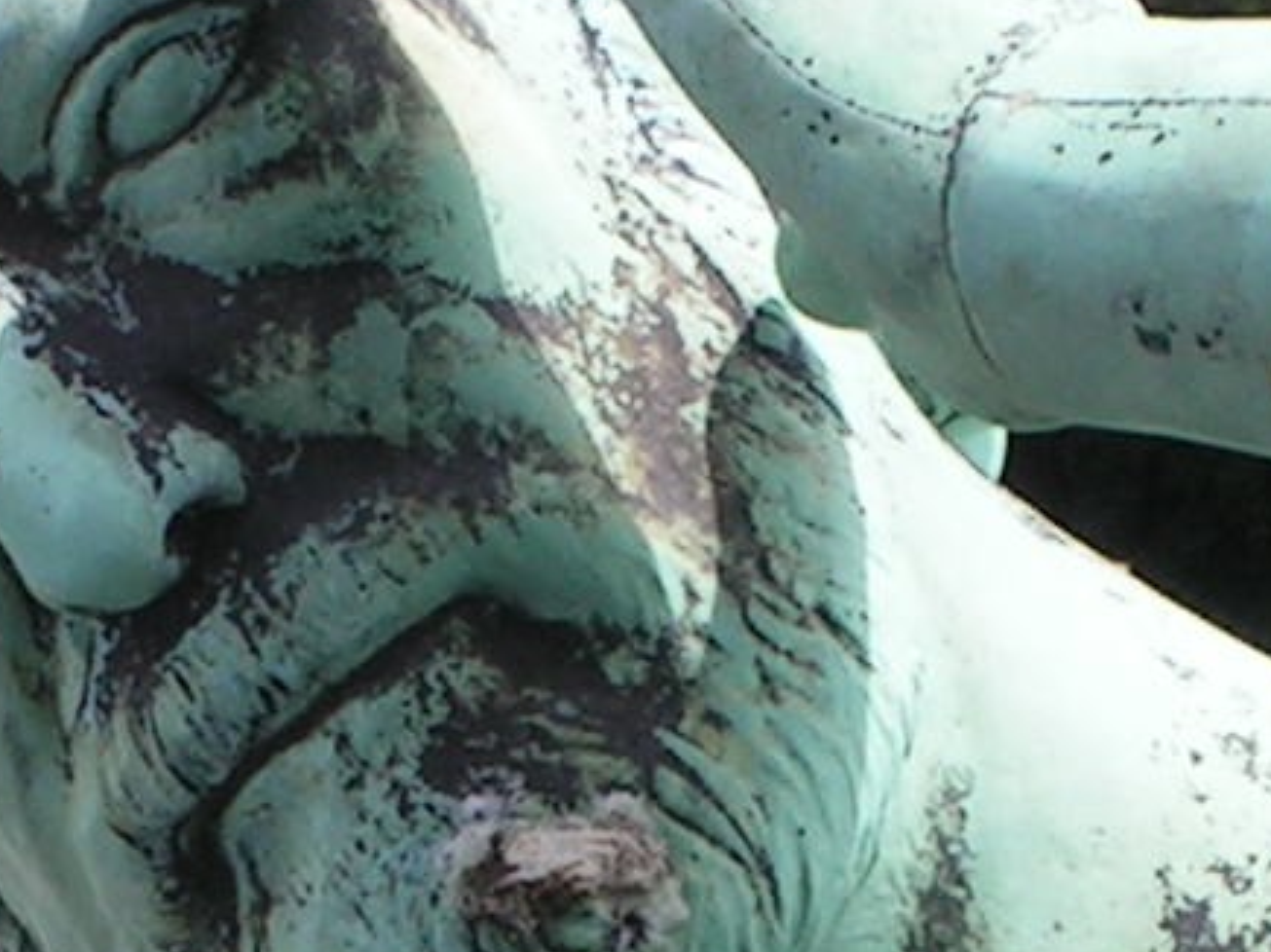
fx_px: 14573
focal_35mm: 397
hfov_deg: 5.0
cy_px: 1095
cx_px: 938
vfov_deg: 3.7
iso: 50
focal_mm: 12.7
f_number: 5.6
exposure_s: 1/250
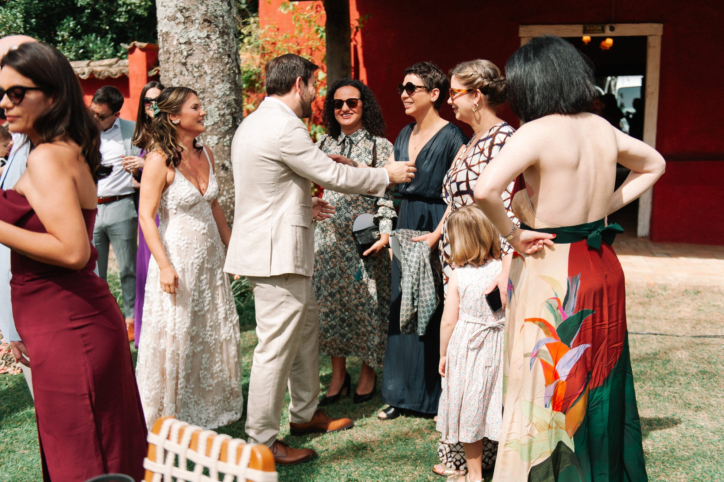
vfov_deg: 32.6
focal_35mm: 41
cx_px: 356
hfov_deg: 47.4
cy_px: 243
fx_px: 824
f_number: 2.8
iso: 200
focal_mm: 40
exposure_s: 1/2000
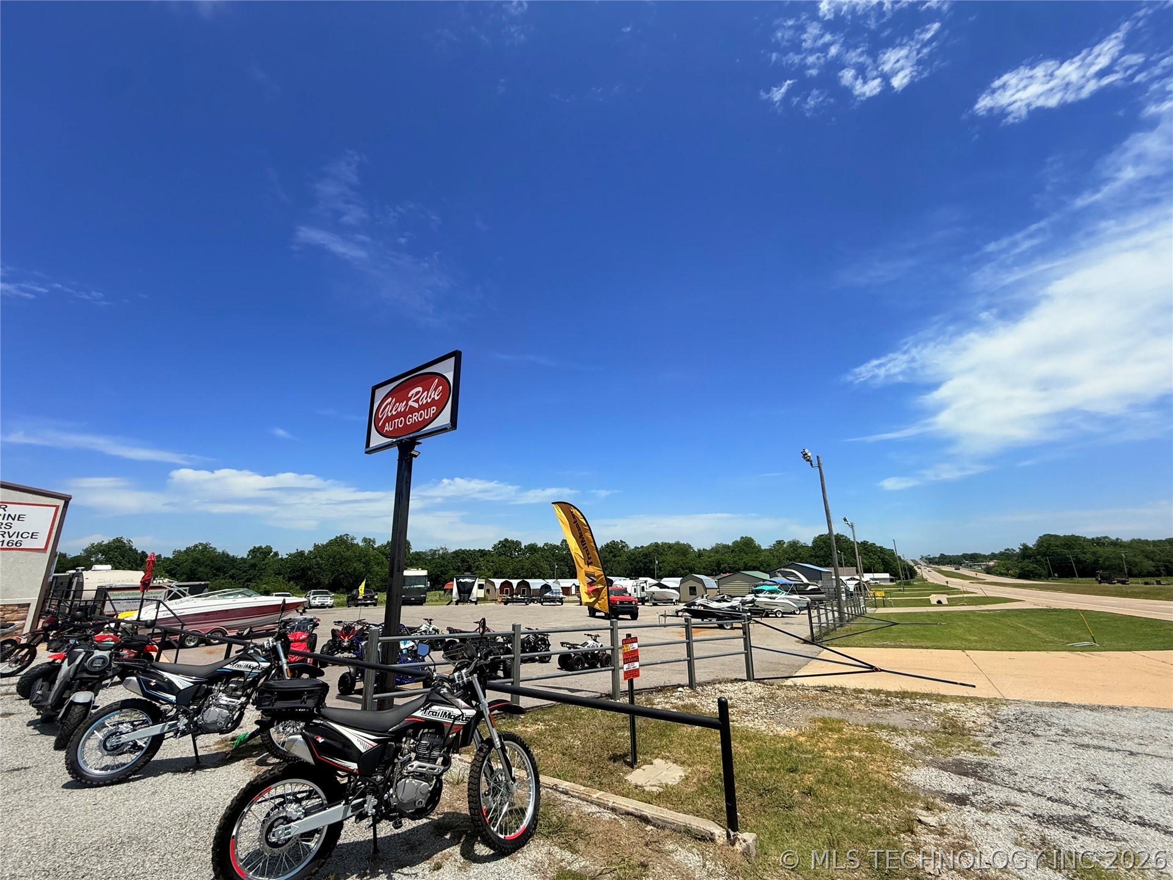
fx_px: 474
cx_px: 586
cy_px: 440
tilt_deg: +16.1
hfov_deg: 102.1
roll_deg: +1.5
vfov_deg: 85.7
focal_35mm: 14
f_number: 2.2
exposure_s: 1/2976
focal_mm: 2.22
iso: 50
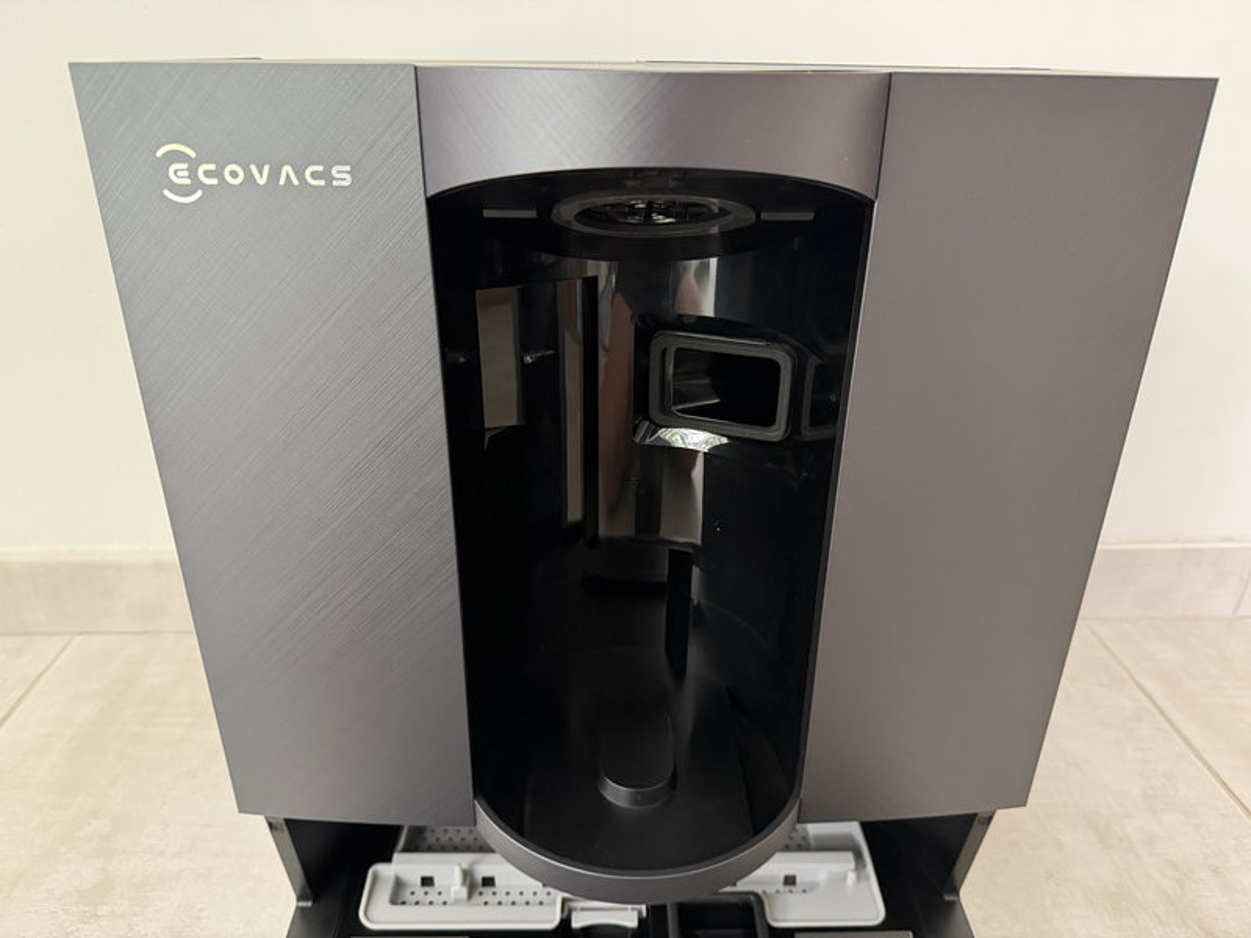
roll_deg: -0.2
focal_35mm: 24
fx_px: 867
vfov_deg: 56.8
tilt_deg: -24.5
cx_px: 626
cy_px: 469
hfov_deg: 71.6
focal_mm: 6.76
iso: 800
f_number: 1.78
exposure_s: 1/52
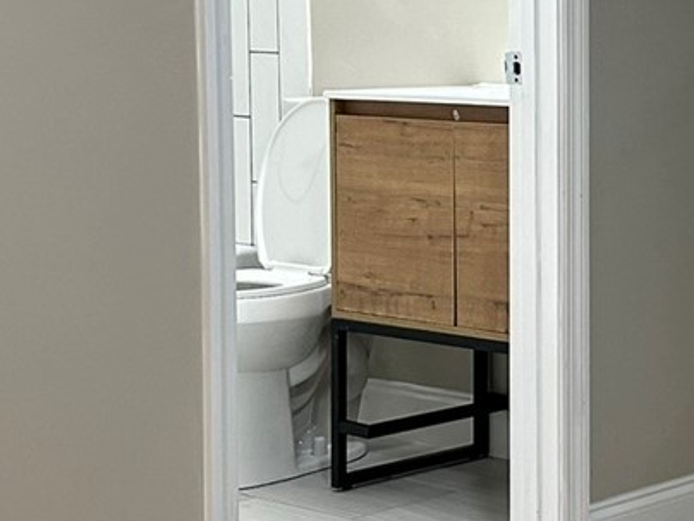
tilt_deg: -5.6
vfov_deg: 14.3
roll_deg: -0.3
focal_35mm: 103
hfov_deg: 18.7
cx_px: 646
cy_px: 175
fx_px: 2065
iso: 125
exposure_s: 1/60
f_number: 1.5
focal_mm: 5.7
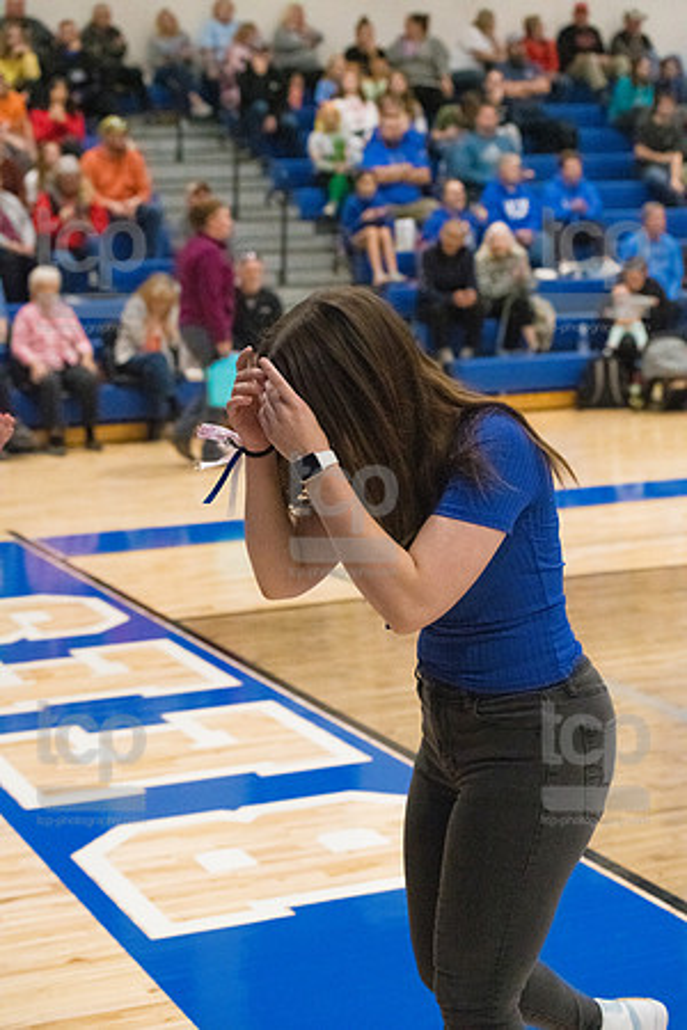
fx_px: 2004
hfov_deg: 19.5
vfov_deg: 28.8
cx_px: 344
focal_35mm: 70
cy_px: 515
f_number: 4.5
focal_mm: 70
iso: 10000
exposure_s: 1/1600
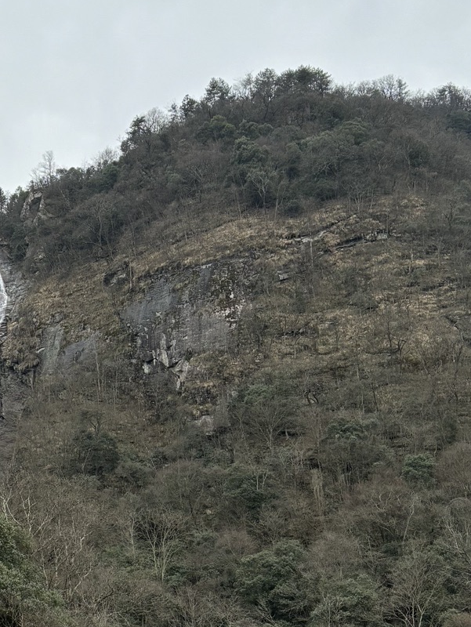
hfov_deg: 21.8
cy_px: 422
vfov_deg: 29.6
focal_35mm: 65
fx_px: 1178
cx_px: -1
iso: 50
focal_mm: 5.96
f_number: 1.6
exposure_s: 1/1477
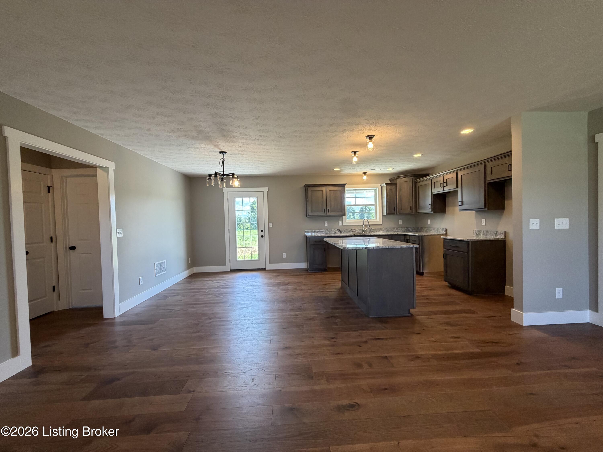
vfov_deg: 85.7
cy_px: 226
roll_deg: +1.8
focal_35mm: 14
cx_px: 302
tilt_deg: -1.7
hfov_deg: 102.1
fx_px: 244
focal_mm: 2.22
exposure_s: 1/120
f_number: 2.2
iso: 250
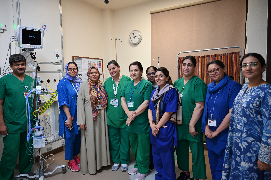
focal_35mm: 24
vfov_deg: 53.1
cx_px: 136
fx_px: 181
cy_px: 90
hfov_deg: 73.8
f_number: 4
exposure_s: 1/60
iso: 1000
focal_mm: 24
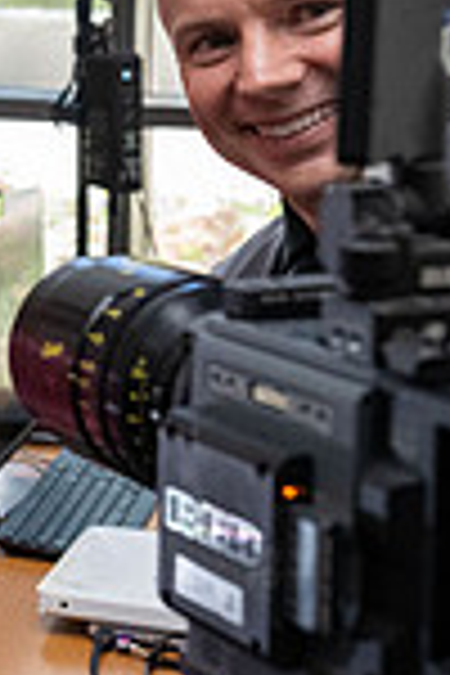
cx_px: -414
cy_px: 124
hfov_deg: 11.0
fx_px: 2137
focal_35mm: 114
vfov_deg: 17.8
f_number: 4
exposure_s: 1/200
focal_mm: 29.5
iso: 4000
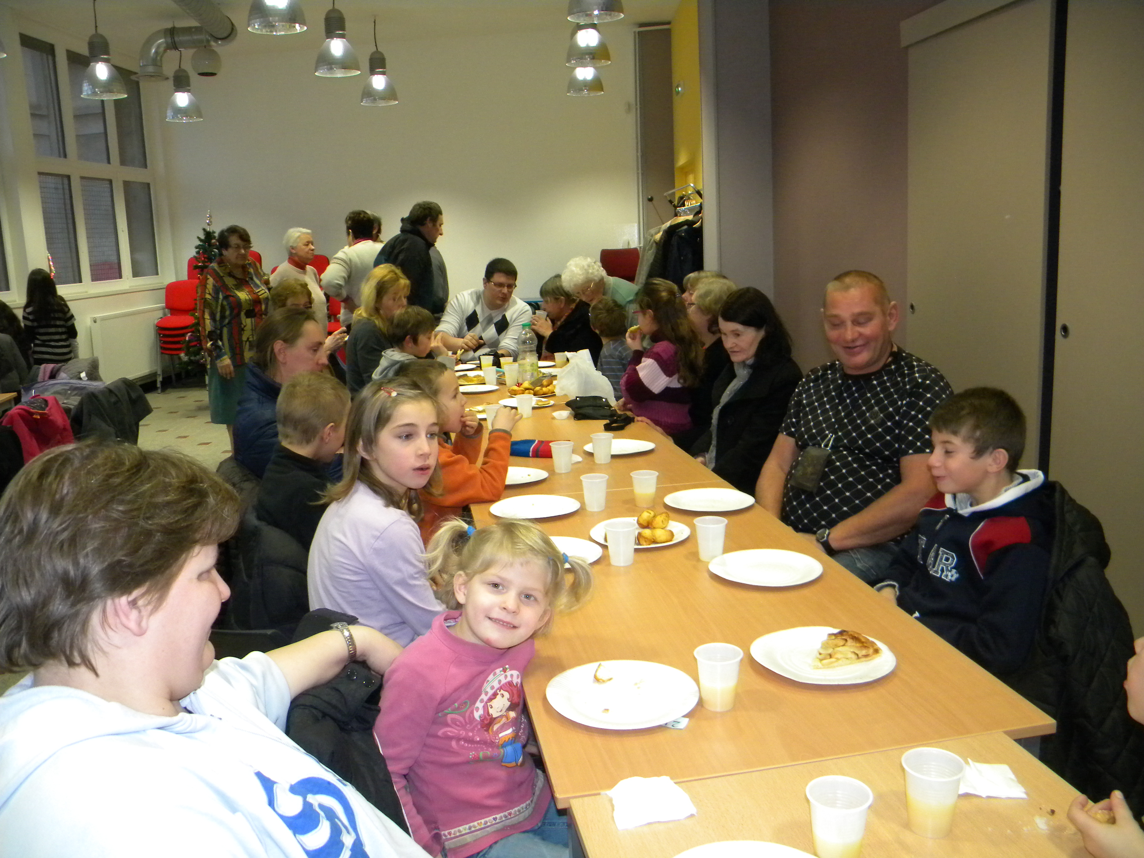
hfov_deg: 63.4
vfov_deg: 49.7
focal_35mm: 28
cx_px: 572
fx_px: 925
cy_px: 429
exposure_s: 1/66.3
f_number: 3.5
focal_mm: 5
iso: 400
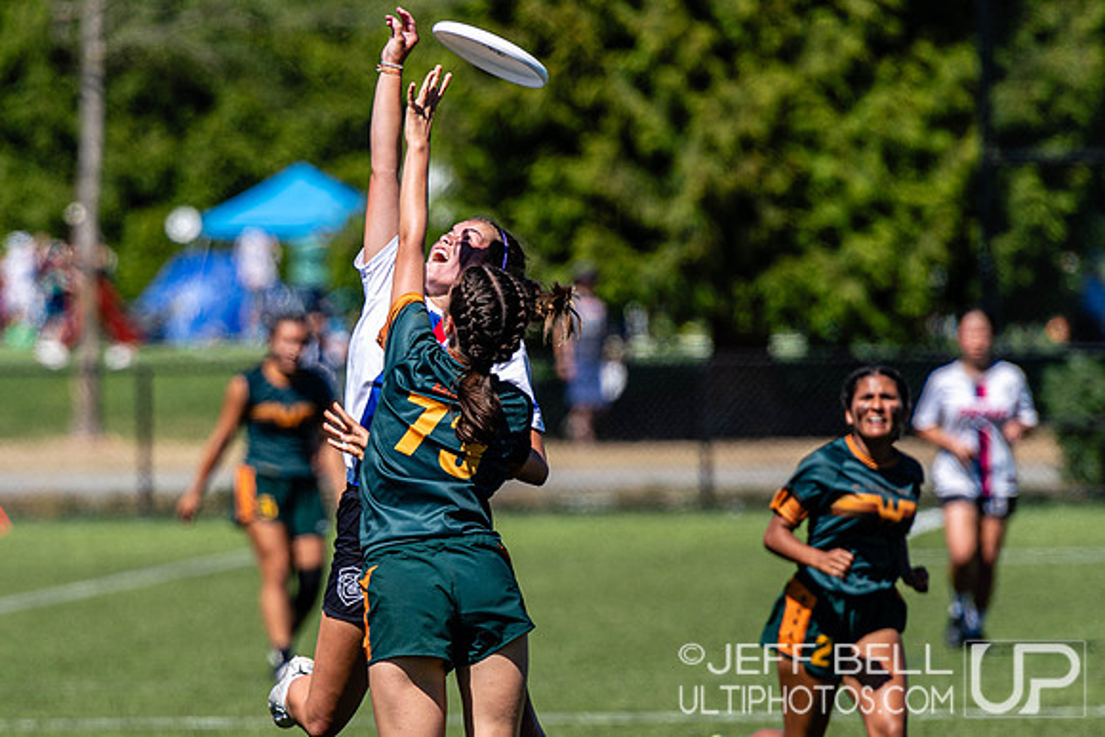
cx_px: 372
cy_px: 452
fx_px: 13774
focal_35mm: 449
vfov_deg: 3.1
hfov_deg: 4.6
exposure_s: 1/2000
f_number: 3.2
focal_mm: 200
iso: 100
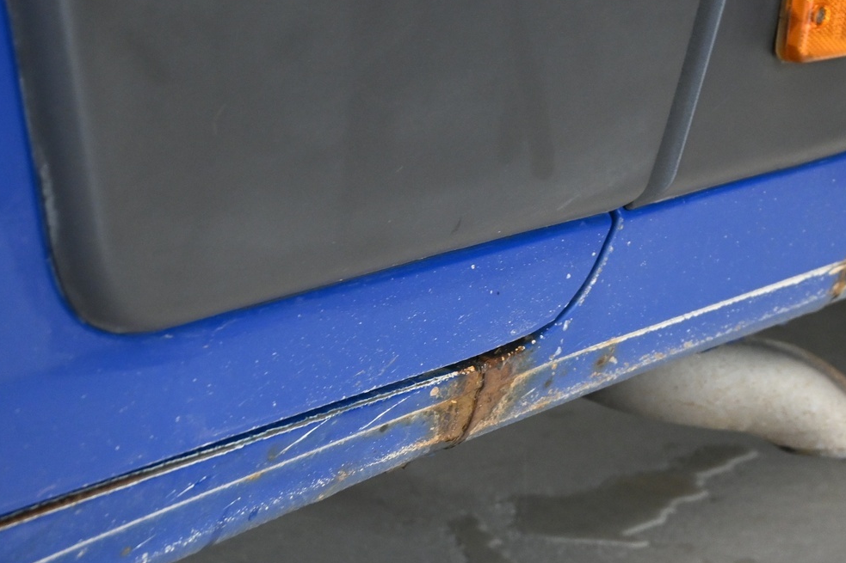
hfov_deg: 22.9
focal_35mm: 89
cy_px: 235
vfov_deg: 15.3
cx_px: 459
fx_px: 2091
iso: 1600
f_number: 5.3
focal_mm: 36
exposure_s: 1/10
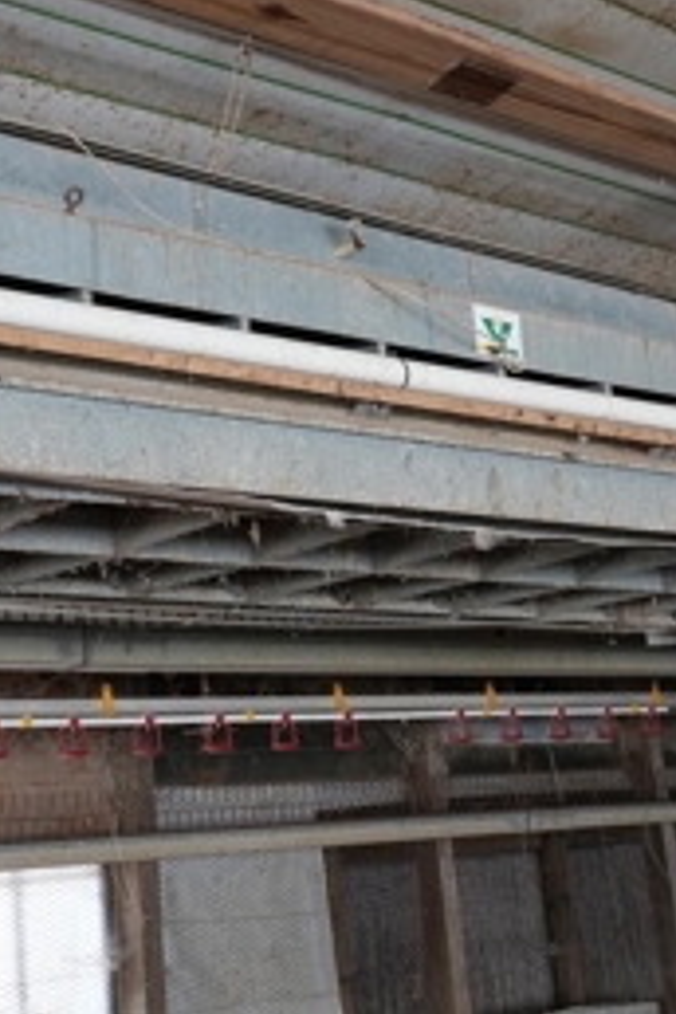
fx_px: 1718
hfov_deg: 22.3
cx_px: 369
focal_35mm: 61
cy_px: 428
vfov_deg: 32.8
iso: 2000
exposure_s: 1/30
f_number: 11
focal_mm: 35
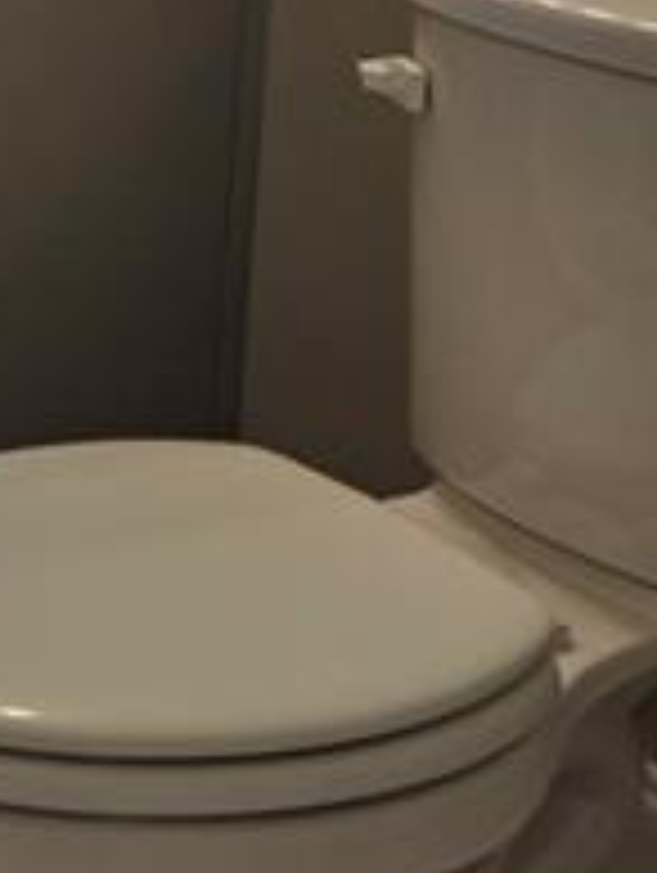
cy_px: -166
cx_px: -495
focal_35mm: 91
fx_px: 2298
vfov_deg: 20.2
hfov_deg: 14.5
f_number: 1.8
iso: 32
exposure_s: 1/120
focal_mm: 5.4
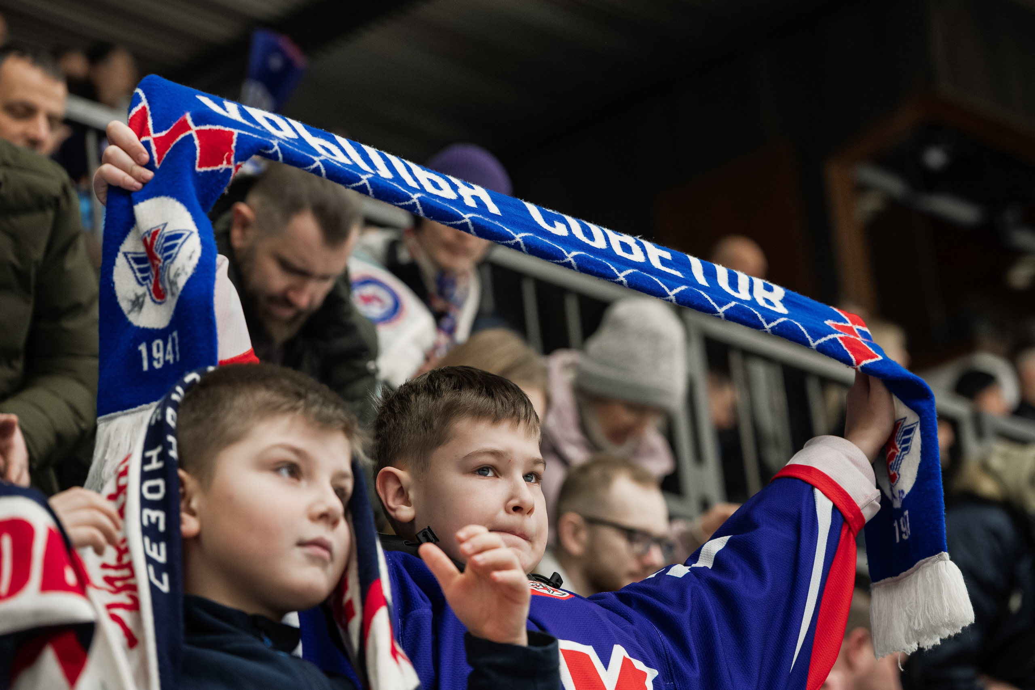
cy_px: 253
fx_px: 4372
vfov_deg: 9.0
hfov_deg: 13.5
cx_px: 566
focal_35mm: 152
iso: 1250
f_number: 4.5
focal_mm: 120
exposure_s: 1/500
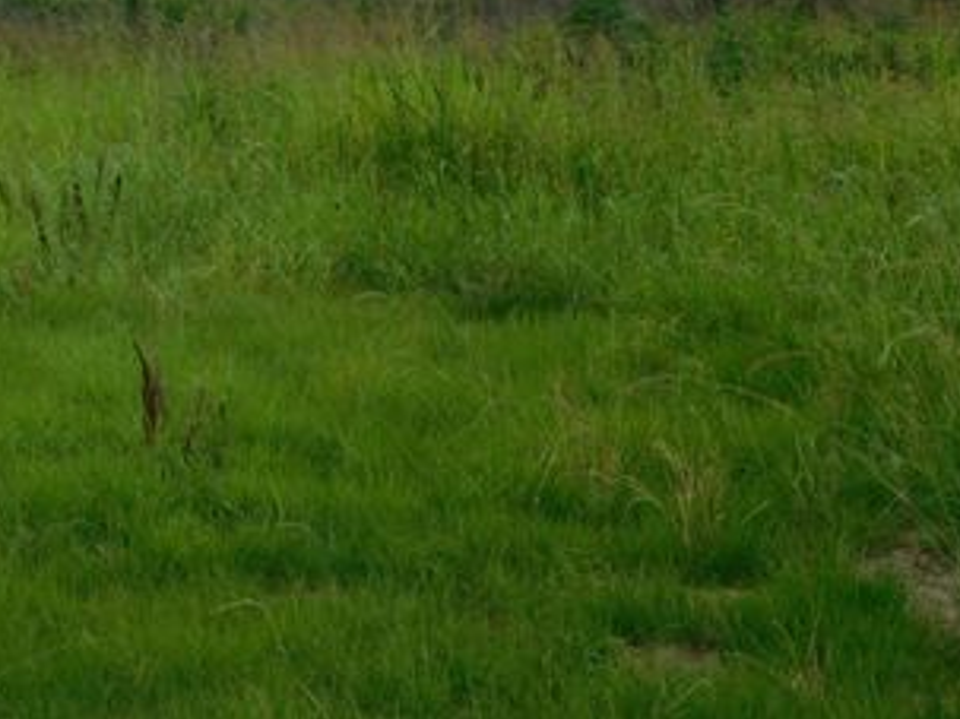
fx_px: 3659
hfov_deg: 14.9
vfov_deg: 11.2
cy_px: 128
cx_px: 266
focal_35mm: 132
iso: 125
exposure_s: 1/640
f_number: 4.4
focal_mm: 14.2
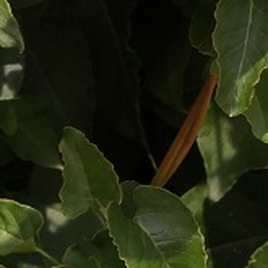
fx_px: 2812
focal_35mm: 321
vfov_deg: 4.8
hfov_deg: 5.4
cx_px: 1
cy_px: -924
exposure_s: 1/320
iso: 400
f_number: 8
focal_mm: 26
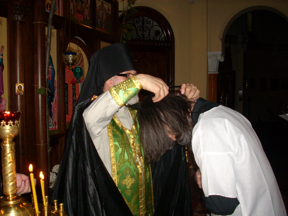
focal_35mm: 37
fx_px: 308
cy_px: 108
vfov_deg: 38.7
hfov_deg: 50.1
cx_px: 144
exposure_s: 1/60
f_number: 2.8
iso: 200
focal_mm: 6.2
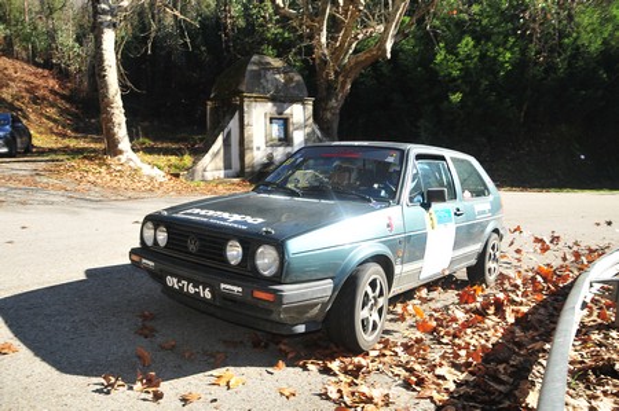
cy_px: 206
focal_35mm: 33
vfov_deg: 39.9
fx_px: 567
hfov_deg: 57.3
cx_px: 310
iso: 400
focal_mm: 22
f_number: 5
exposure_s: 1/800
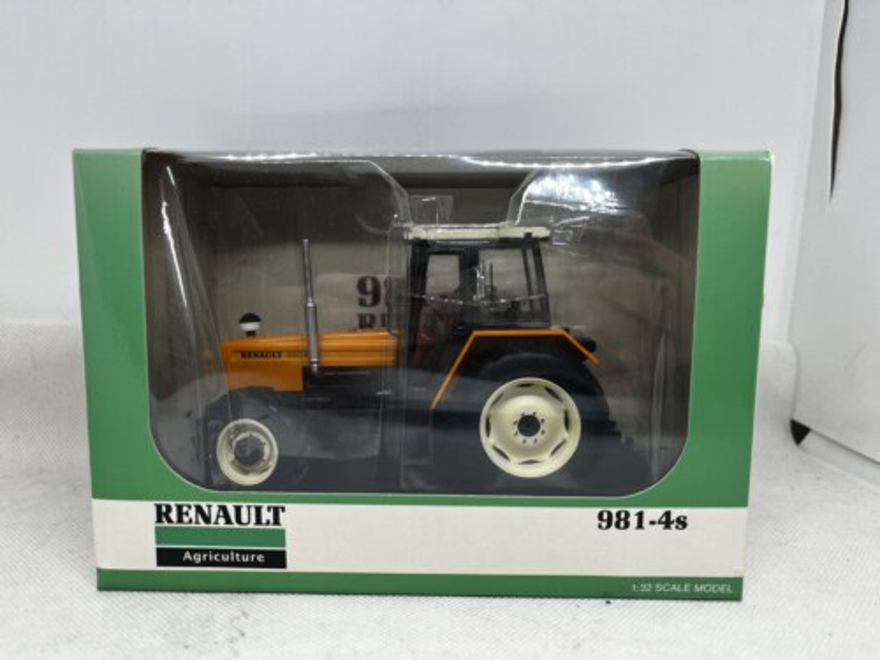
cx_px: 440
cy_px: 330
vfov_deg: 53.1
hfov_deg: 67.3
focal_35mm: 26
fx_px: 661
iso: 40
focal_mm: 5.1
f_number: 1.6
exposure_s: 1/100
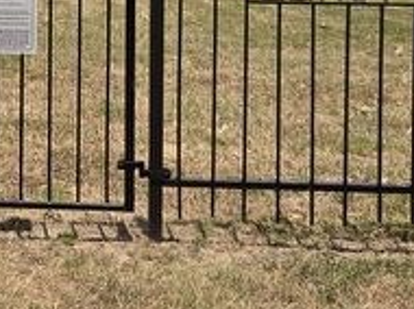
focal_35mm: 97
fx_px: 1159
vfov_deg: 14.7
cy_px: -67
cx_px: -7
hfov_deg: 19.6
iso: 80
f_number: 1.8
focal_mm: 5.4
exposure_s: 1/5860
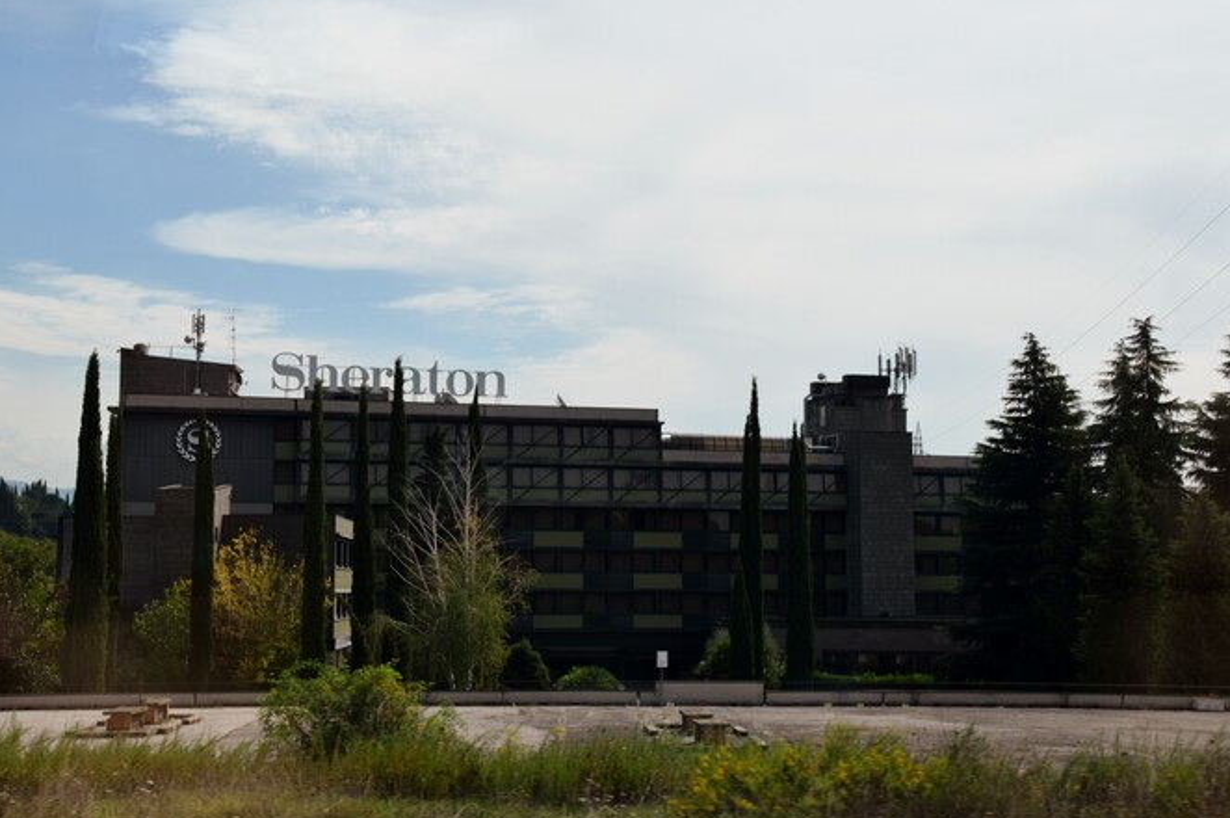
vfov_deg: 23.3
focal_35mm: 58
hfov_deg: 34.5
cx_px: 609
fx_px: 1980
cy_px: 385
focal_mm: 32
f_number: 10
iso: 200
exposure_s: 1/400
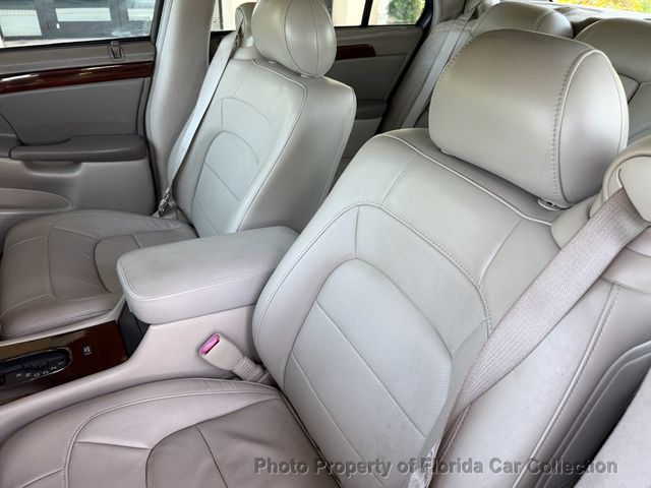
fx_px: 451
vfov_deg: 56.8
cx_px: 326
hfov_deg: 71.6
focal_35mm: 24
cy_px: 244
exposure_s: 1/121
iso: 80
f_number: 1.78
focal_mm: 6.76
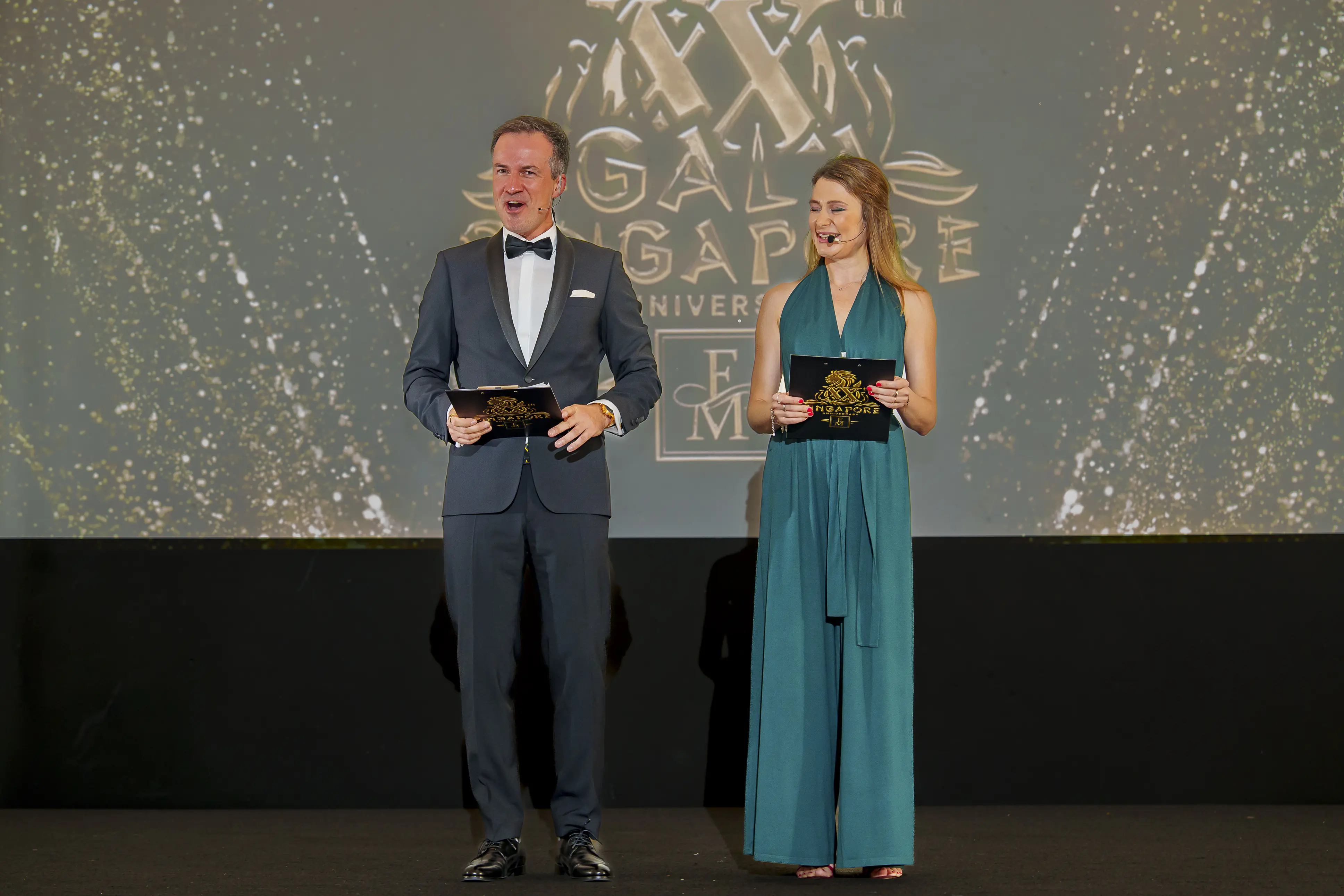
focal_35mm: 79
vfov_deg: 17.2
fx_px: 2964
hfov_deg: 25.5
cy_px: 390
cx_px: 628
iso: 1600
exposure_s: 1/250
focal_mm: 70
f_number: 2.8
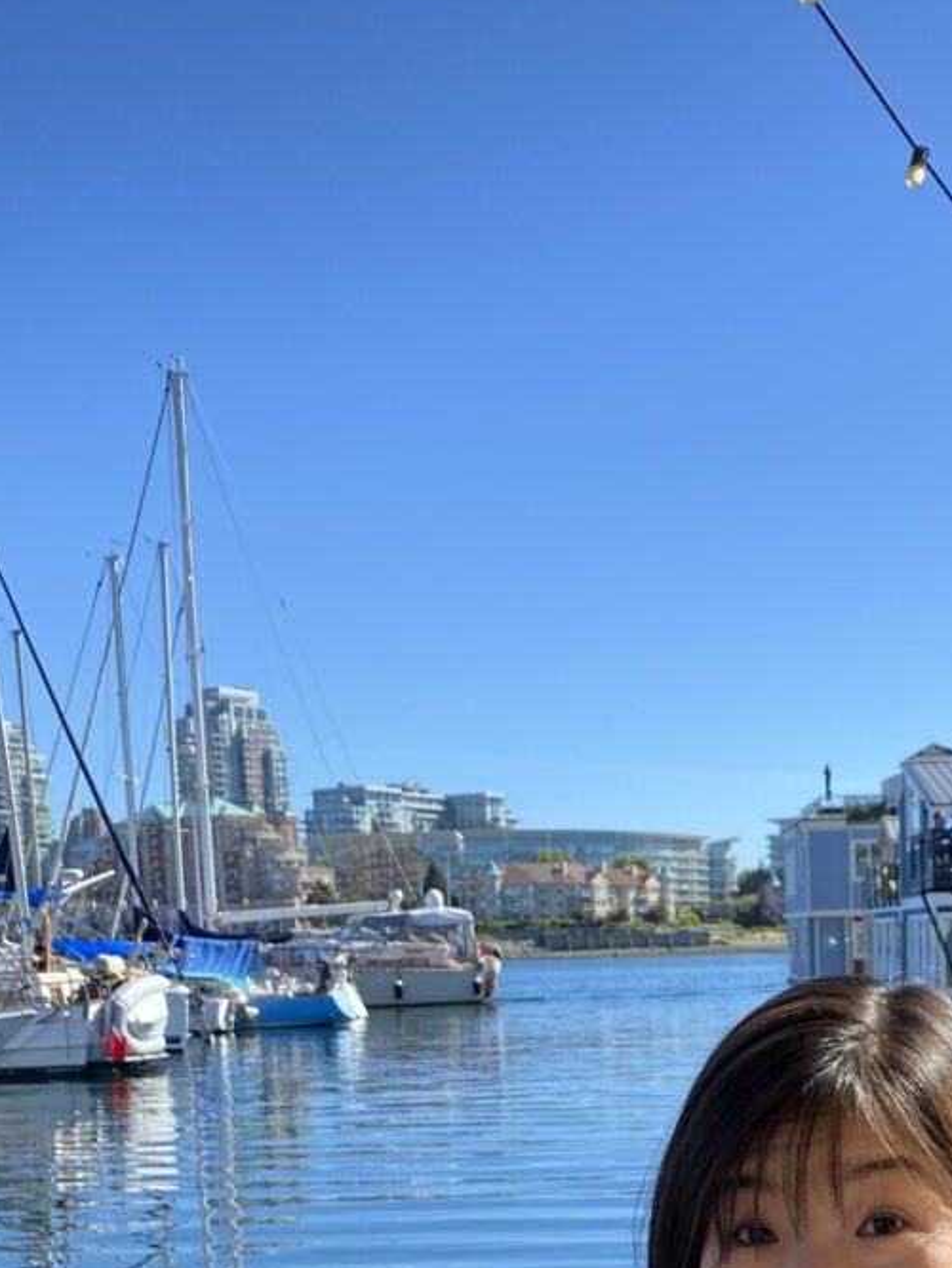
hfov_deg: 27.2
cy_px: 1221
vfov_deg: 34.1
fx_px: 1906
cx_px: 821
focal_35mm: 52
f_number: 1.8
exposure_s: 1/1464
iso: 32
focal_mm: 4.25
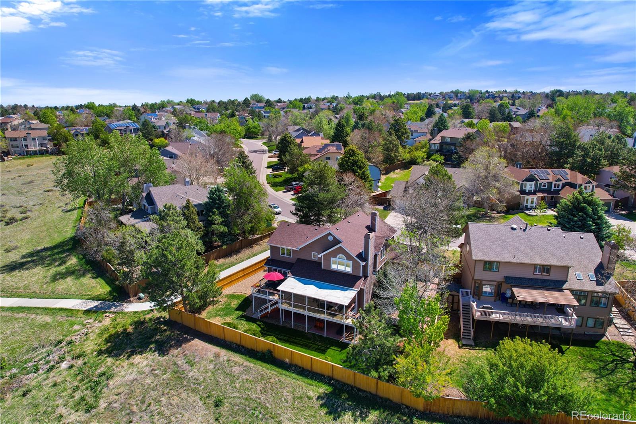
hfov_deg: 78.6
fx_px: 389
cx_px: 318
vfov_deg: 57.2
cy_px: 212
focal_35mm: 22
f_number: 2.8
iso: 100
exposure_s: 1/1000
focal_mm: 8.38
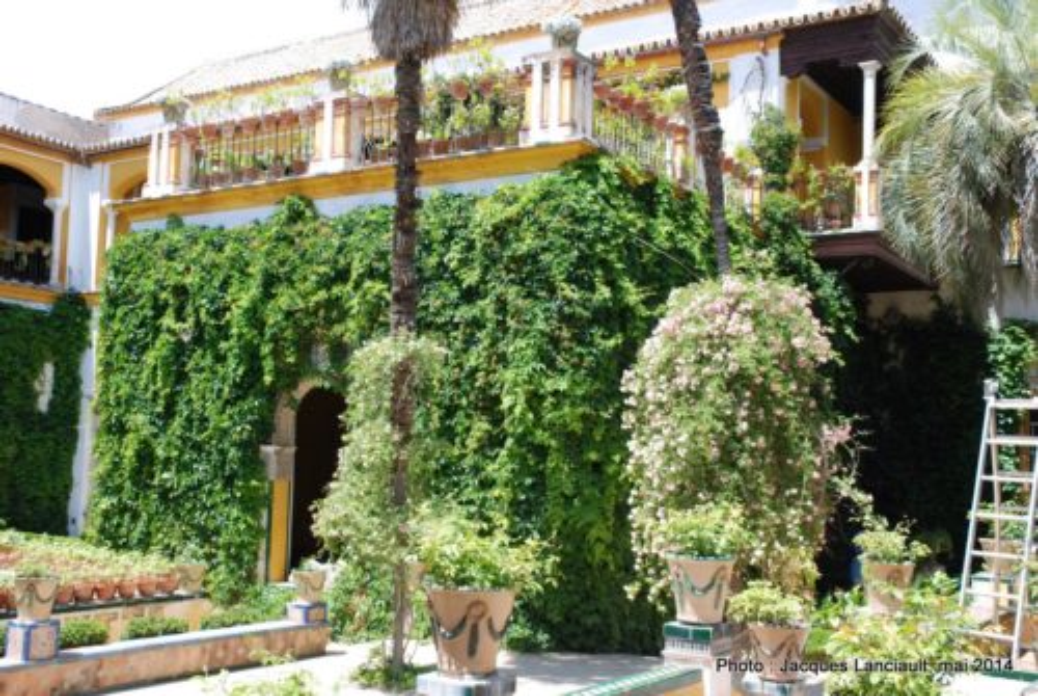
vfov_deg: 35.6
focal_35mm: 38
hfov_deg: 51.2
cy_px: 348
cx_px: 519
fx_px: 1083
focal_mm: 25
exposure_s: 1/400
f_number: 10
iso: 1000
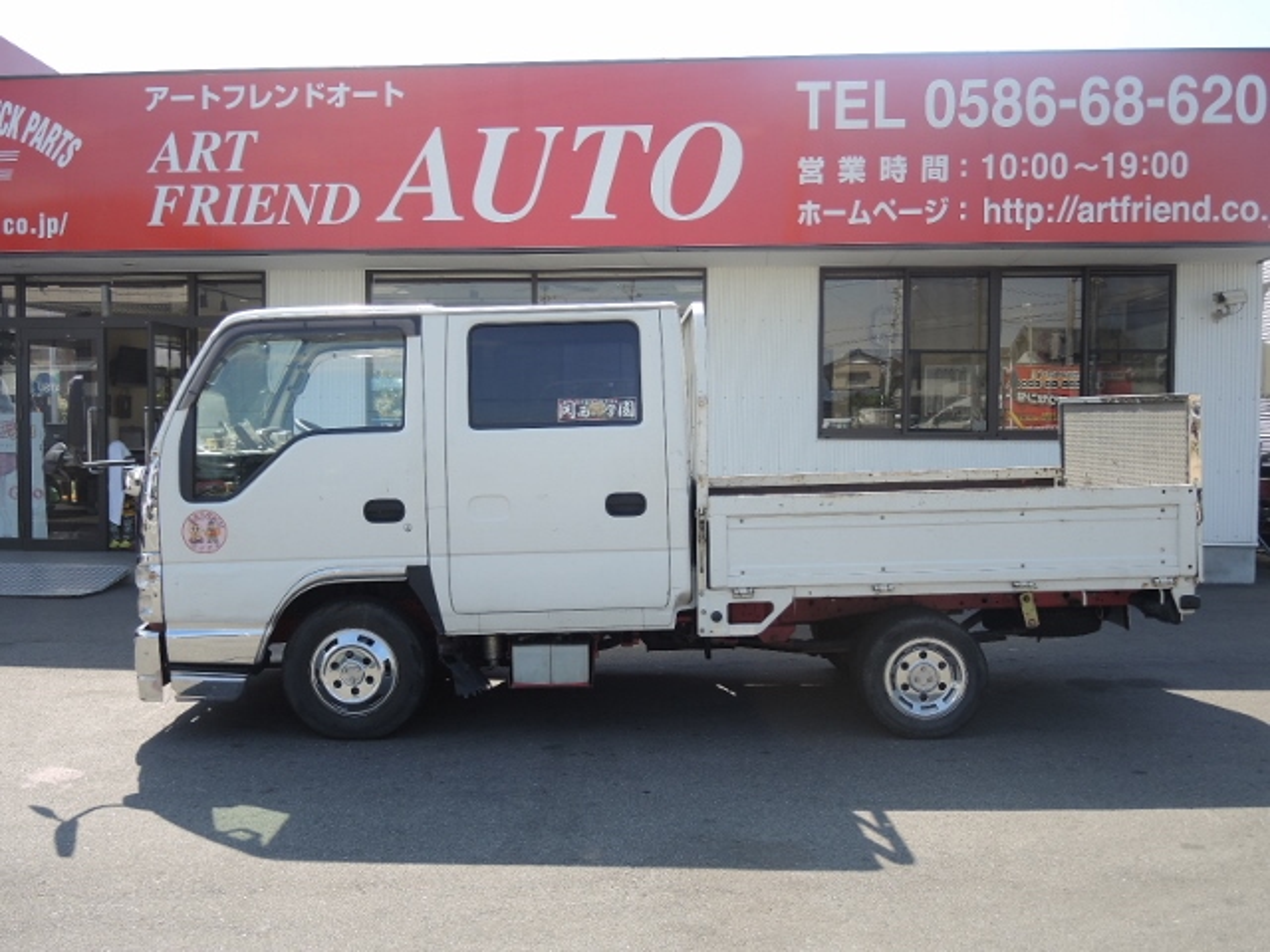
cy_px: 476
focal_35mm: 33
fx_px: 1211
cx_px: 635
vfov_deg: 42.9
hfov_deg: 55.4
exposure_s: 1/800
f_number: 2
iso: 80
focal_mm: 7
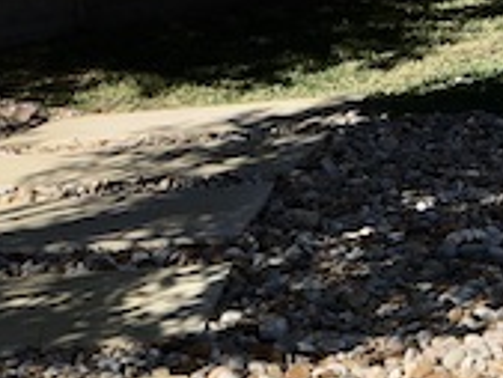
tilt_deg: -27.3
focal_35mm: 110
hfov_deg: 17.7
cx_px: 402
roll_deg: +4.7
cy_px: 557
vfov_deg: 12.8
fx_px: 1600
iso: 25
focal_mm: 4.15
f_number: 2.2
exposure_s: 1/2564
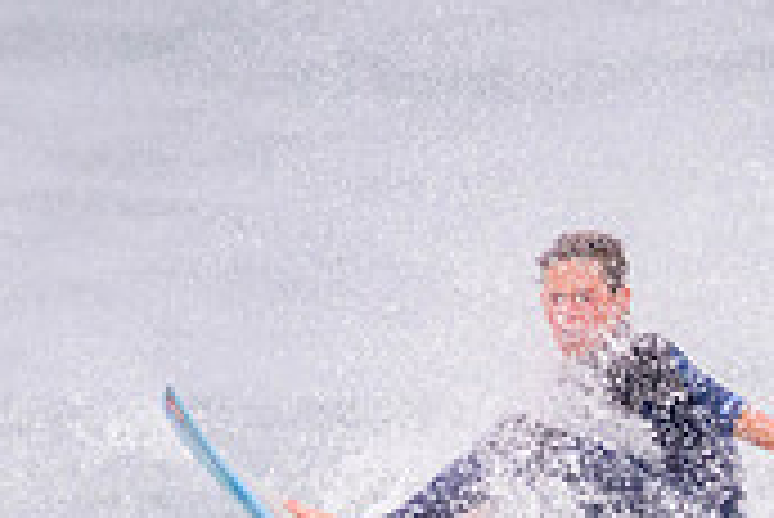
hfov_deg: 0.8
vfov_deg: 0.5
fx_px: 58054
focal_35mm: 2698
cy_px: 687
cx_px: 608
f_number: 11
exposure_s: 1/2000
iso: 1600
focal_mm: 800
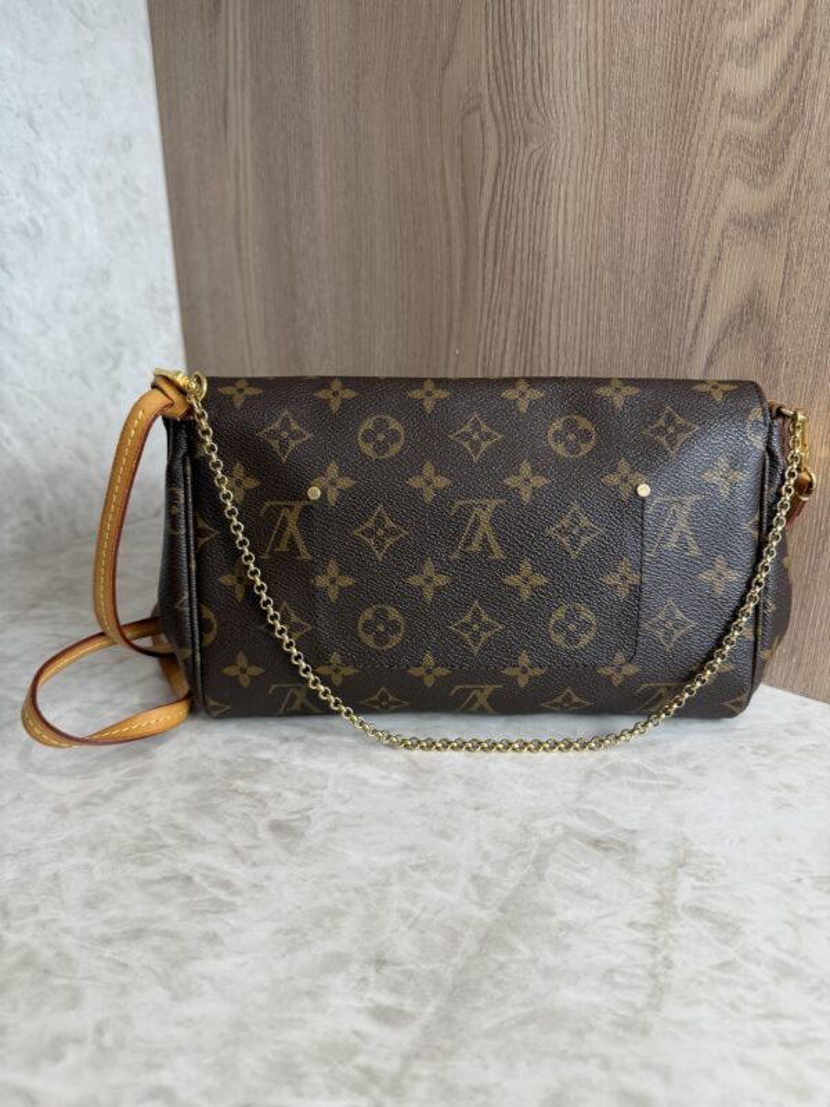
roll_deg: +0.6
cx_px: 415
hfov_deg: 56.8
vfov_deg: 71.6
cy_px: 554
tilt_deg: -20.8
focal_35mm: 24
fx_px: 767
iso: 125
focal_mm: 6.76
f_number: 1.78
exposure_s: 1/120
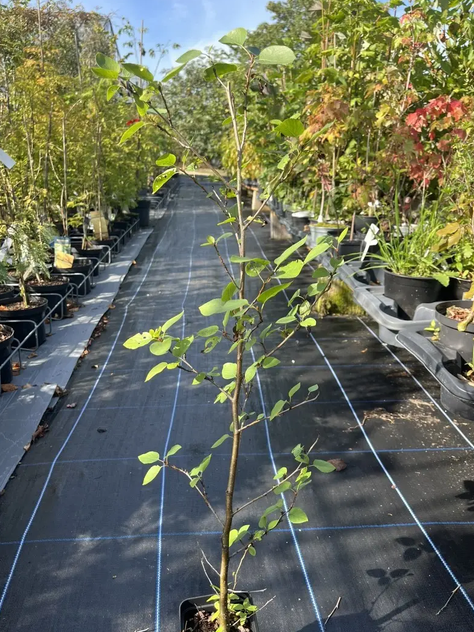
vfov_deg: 65.3
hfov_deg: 51.3
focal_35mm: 27
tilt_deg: -18.0
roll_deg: -3.0
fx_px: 493
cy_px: 324
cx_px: 245
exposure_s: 1/676
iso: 50
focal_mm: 5.1
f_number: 1.6
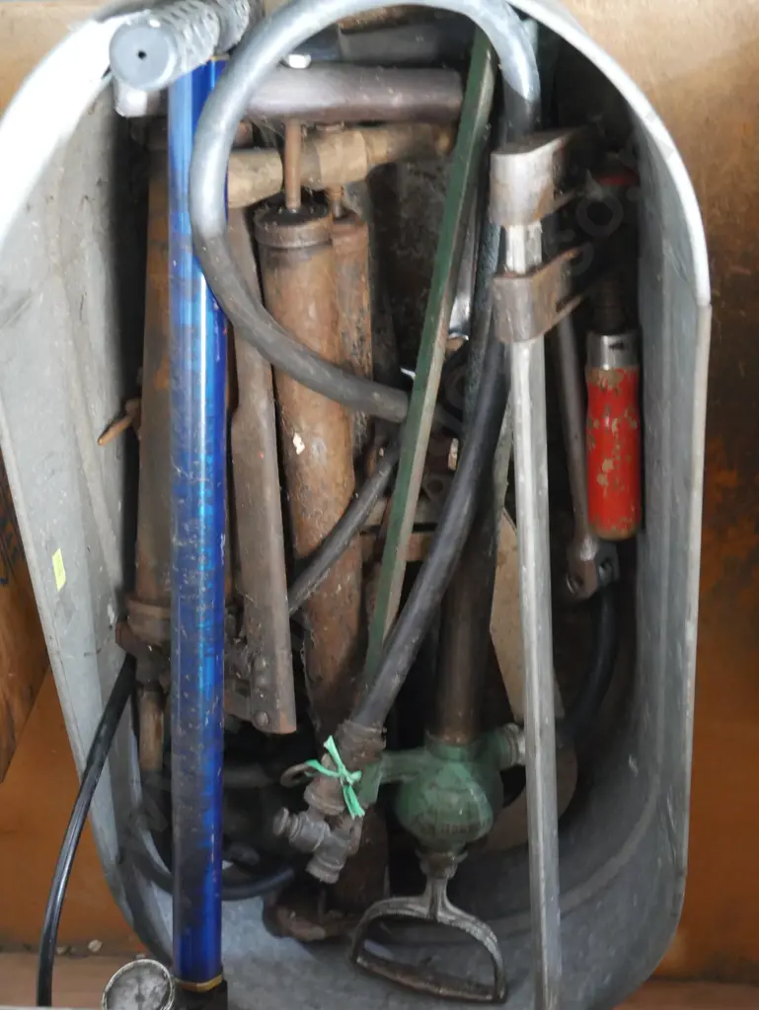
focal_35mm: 50
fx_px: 1461
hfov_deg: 29.1
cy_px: 505
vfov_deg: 38.2
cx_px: 380
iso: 3200
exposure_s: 1/8
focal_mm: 25
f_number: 5.3
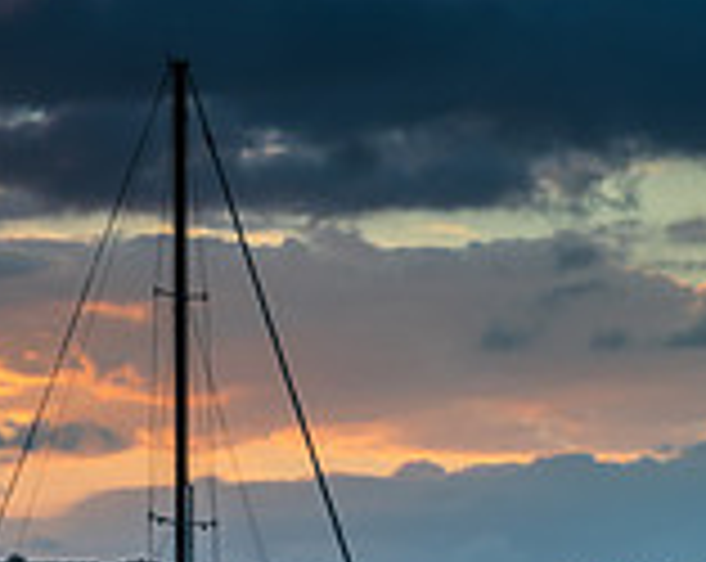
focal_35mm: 285
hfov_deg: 6.7
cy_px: 812
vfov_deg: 5.4
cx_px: -373
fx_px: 5944
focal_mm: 82
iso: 80
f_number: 8
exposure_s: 1/4
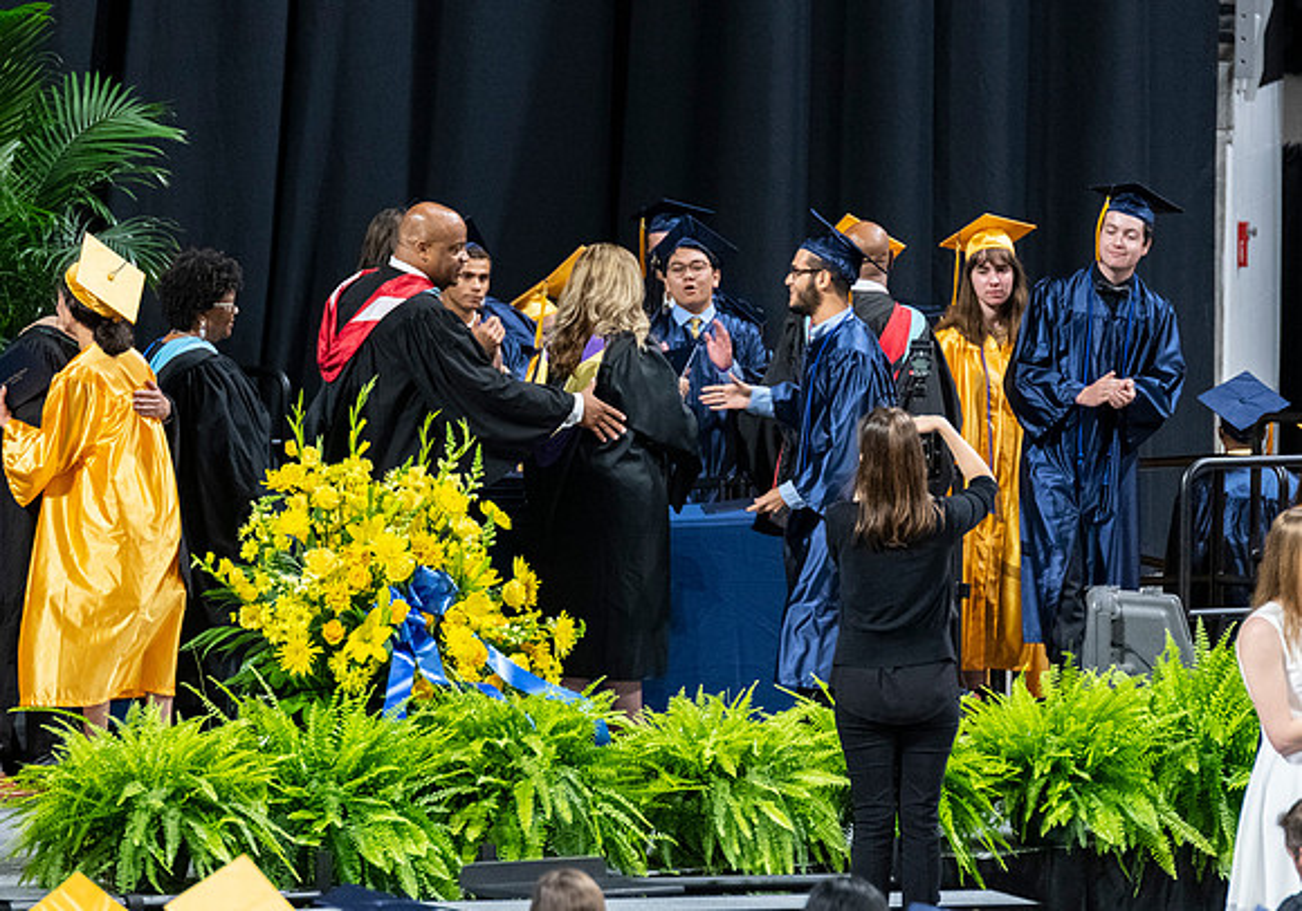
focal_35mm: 348
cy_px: 473
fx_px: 12766
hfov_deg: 5.8
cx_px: 815
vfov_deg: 4.1
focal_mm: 200
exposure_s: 1/200
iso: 2000
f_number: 4
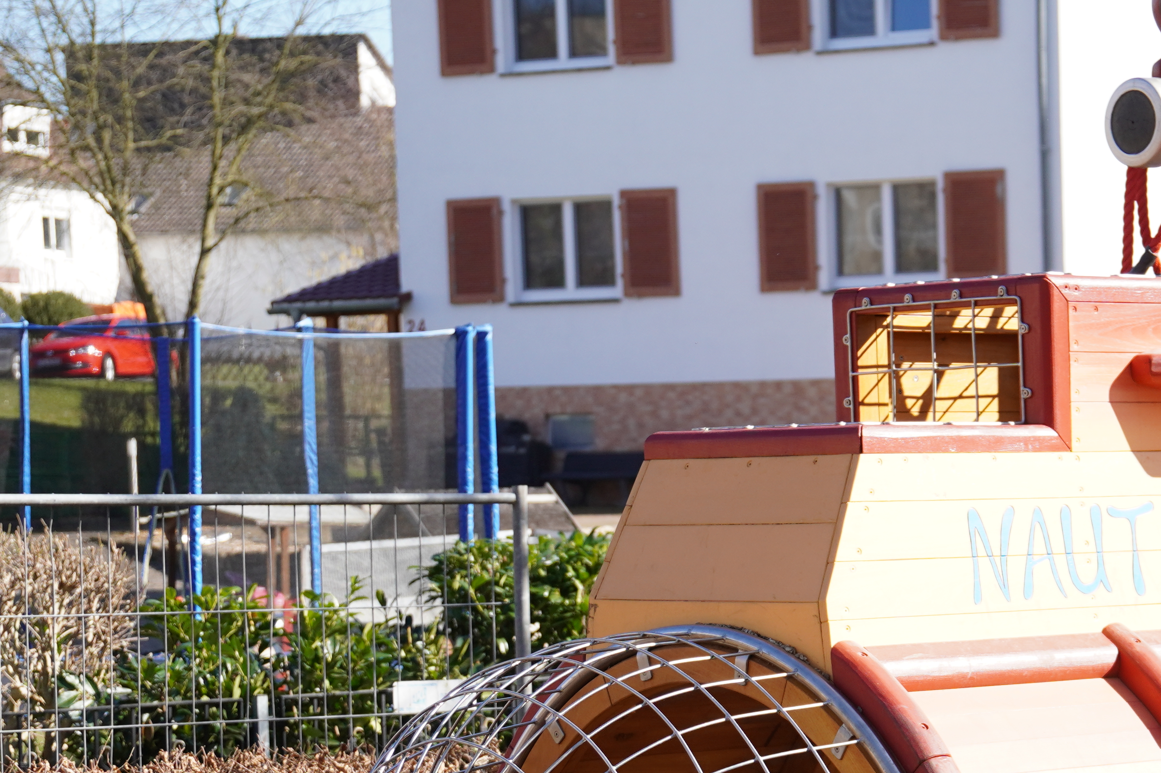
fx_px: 3746
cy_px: 752
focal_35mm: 116
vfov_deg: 11.7
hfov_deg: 17.4
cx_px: 1030
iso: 160
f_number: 2.8
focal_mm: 33
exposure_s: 1/1250
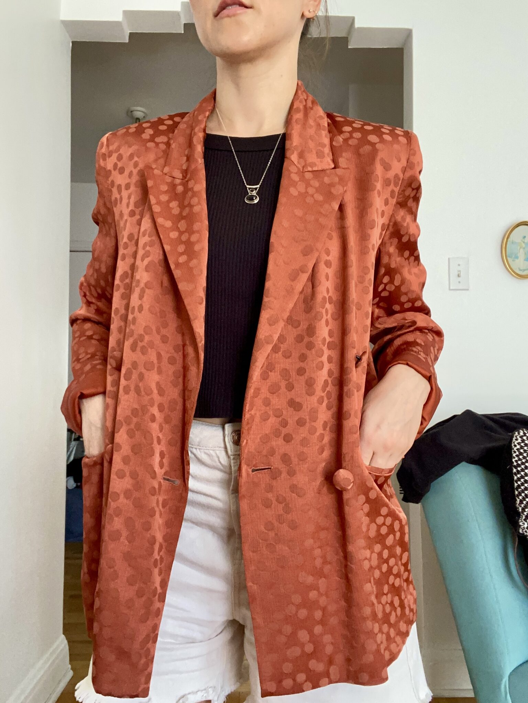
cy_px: 352
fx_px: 610
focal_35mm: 30
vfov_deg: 60.0
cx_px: 264
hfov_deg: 46.8
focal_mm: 2.71
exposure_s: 1/60
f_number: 2.2
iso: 320
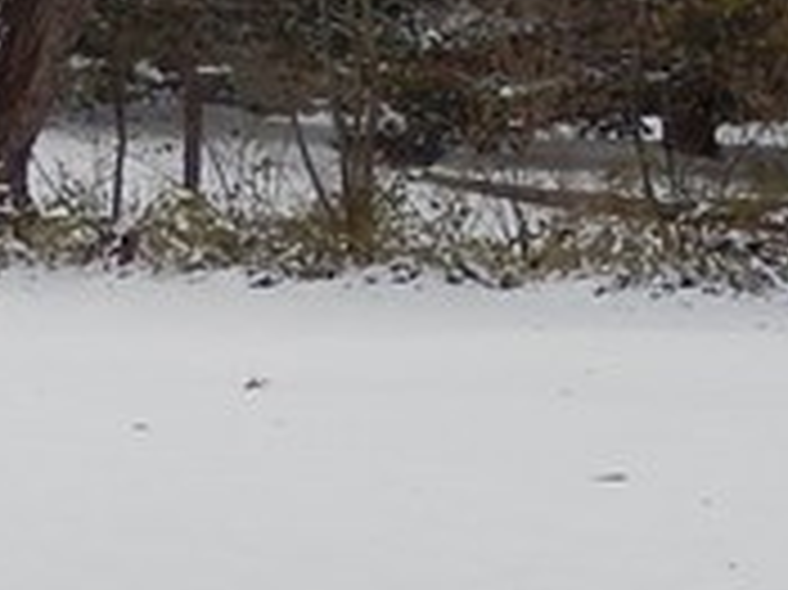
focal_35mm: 263
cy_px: -198
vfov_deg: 5.6
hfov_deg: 7.5
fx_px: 5983
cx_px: -135
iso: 125
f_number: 4.3
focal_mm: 8.1
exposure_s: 1/320
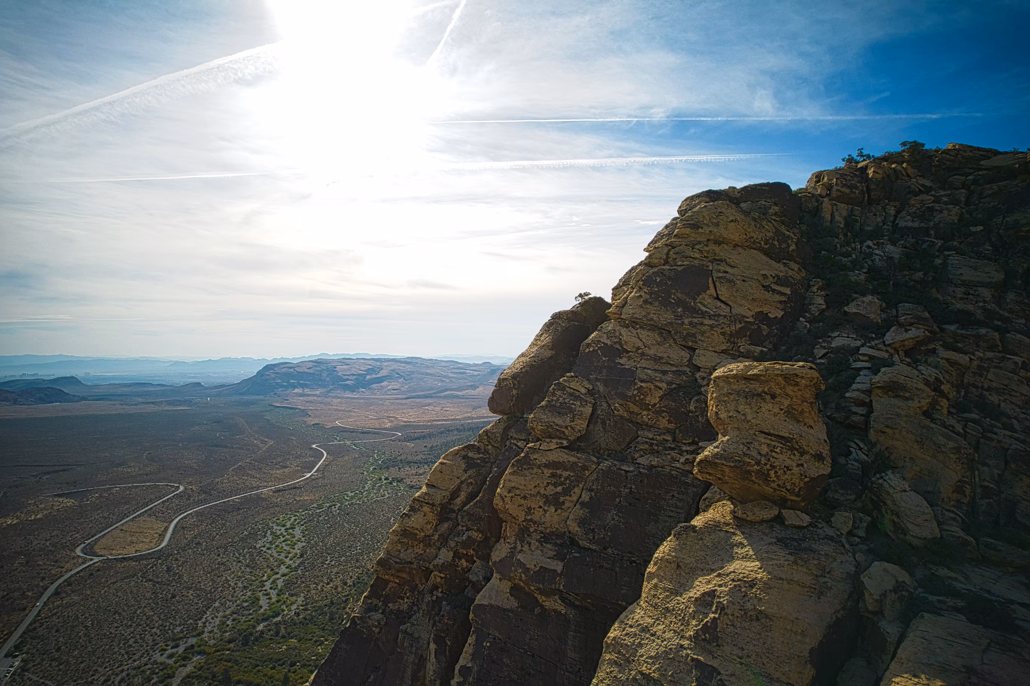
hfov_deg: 78.6
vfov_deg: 57.2
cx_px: 515
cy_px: 343
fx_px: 629
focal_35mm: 22
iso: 100
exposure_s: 1/5000
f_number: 2.8
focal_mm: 8.4
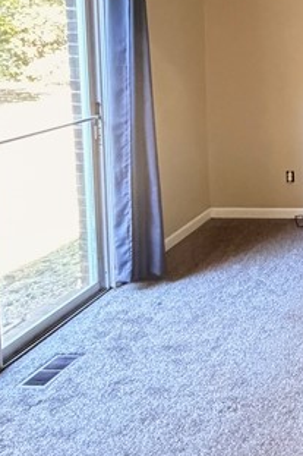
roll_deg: -2.2
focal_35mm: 48
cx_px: 480
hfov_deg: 22.1
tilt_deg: -8.3
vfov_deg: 40.1
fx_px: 607
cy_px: 119
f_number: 2.2
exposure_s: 1/60
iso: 1000
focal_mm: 2.22
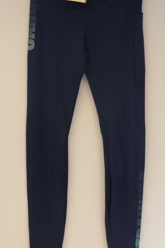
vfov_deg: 33.3
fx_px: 412
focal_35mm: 60
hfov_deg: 22.6
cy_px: 101
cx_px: 78
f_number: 3.2
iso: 500
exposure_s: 1/80
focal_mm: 16.24
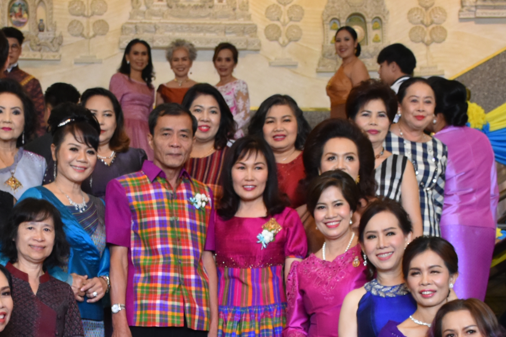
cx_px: 196
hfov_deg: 19.1
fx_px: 1504
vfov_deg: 12.4
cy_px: 456
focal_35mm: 107
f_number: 3.8
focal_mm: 26
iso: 800
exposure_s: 1/60
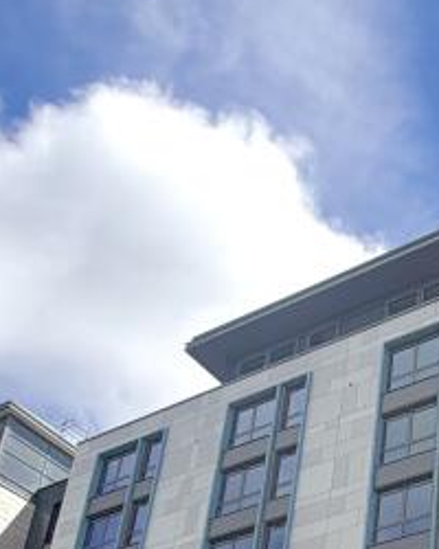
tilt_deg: +23.8
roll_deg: -0.7
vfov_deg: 28.8
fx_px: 909
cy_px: 668
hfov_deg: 25.1
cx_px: 489
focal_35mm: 56
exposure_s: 1/1167
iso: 20
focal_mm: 2.22
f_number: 2.2
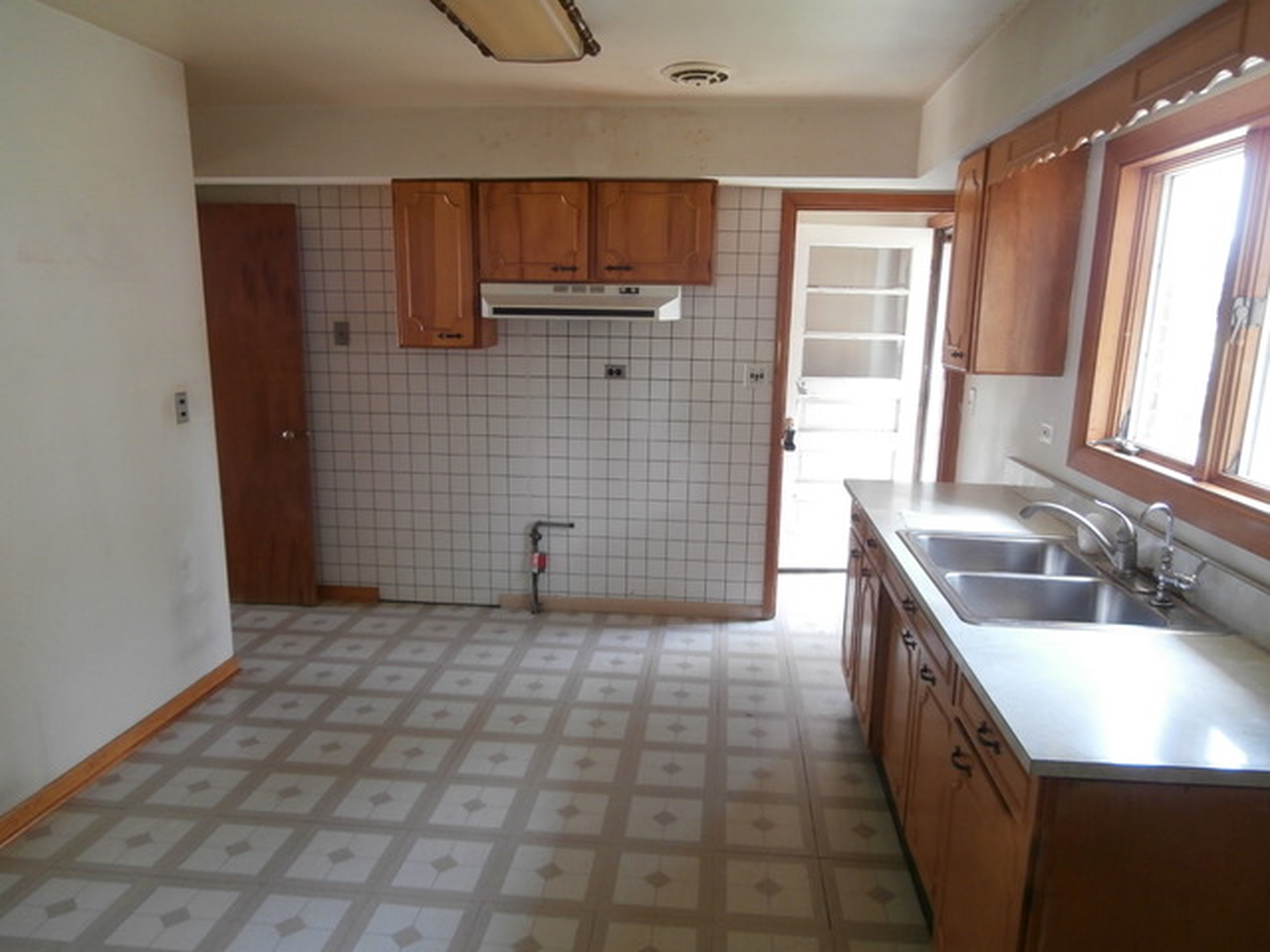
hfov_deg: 71.6
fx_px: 881
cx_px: 635
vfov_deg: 56.8
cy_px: 476
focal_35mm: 24
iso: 200
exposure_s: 1/30
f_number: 3
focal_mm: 4.2
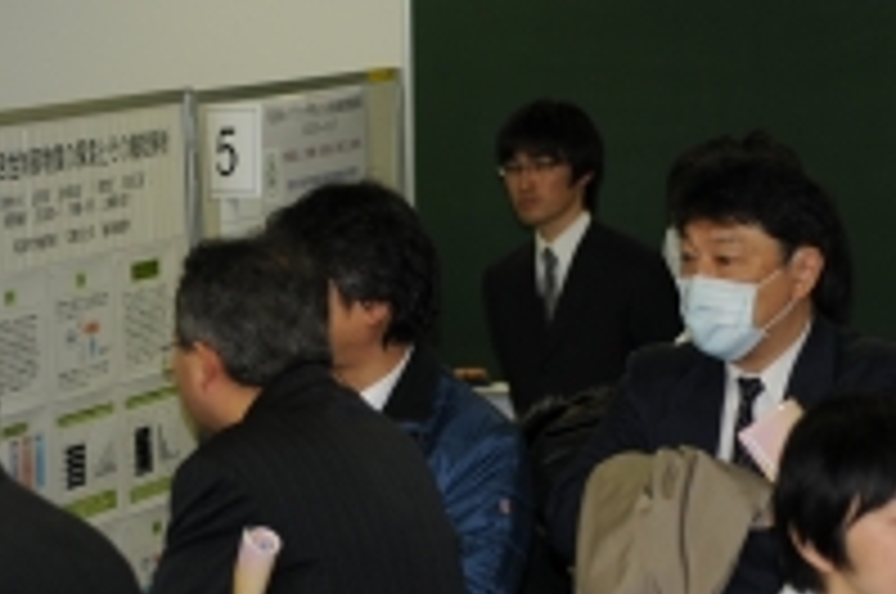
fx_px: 4498
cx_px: 378
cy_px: 443
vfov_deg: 7.6
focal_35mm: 181
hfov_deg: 11.4
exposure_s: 1/250
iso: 200
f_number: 2.8
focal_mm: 60
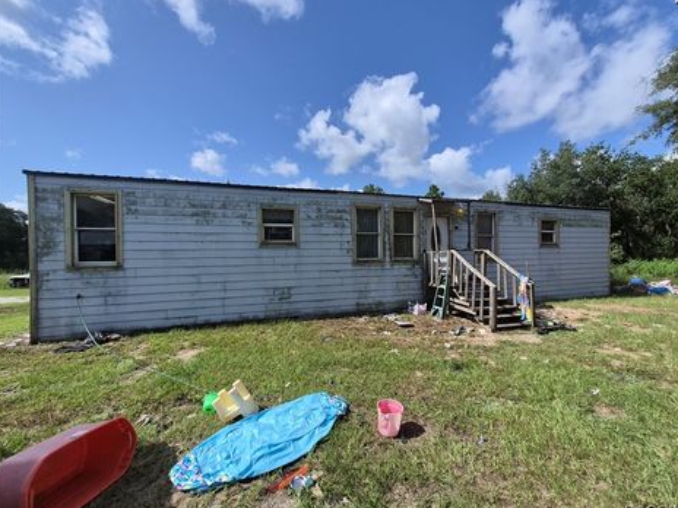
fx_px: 274
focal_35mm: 14
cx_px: 358
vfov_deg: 85.7
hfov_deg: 102.0
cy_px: 249
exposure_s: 1/2376
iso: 40
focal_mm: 1.74
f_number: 2.2
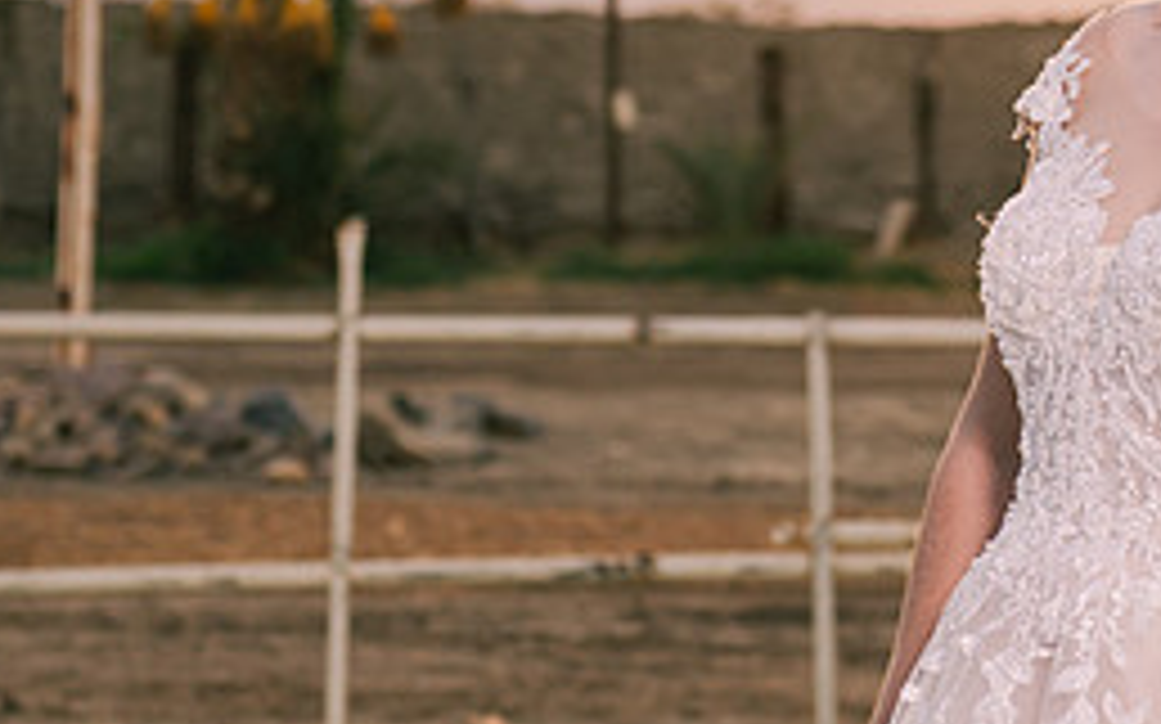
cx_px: 1026
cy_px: 47
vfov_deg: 7.5
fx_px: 5503
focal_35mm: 174
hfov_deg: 12.0
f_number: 3.2
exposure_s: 1/640
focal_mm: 51
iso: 200
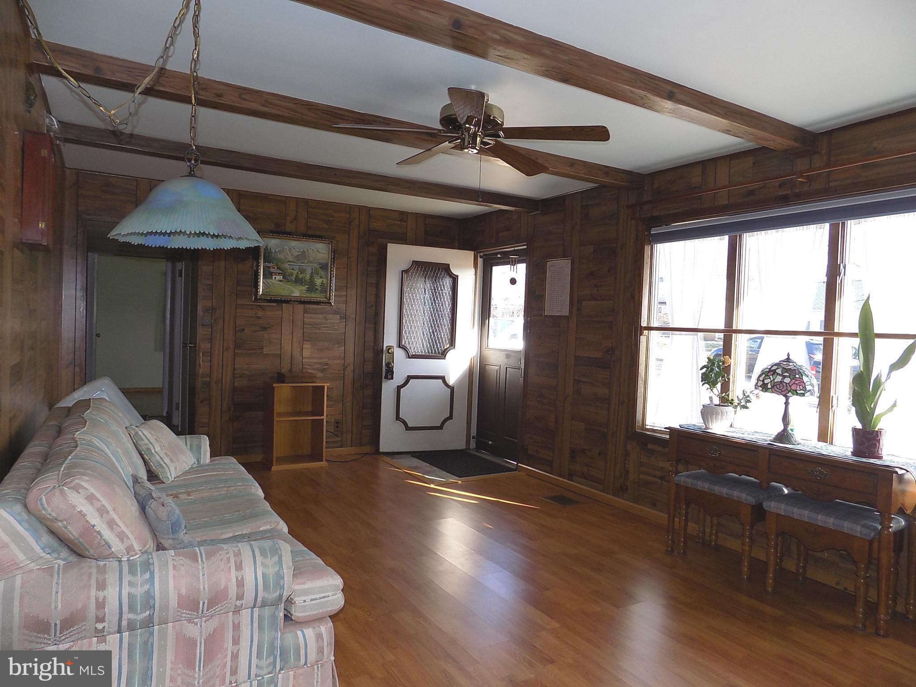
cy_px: 344
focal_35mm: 23
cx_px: 458
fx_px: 609
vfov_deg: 58.9
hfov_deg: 73.9
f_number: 3.1
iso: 80
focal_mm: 4
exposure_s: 1/50
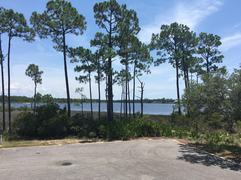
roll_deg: -0.4
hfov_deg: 61.7
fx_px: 202
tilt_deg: +3.9
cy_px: 90
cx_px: 120
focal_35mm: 29
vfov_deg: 48.2
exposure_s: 1/1789
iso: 25
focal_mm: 4.15
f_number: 2.2
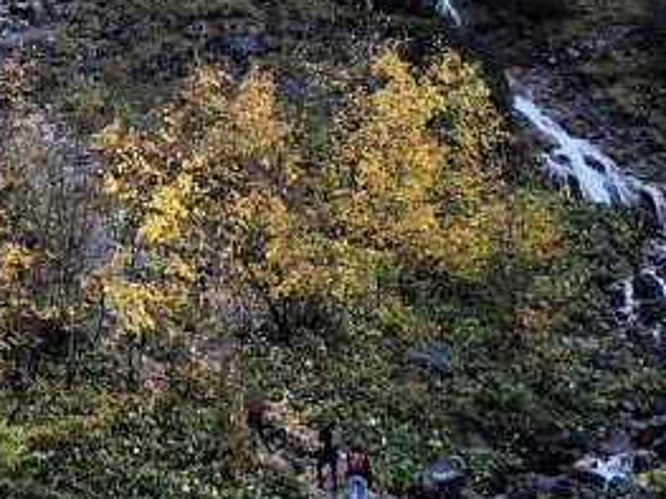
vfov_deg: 14.6
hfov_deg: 20.4
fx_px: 1846
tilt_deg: +26.2
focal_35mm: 96
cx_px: 213
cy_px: -174
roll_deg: -0.5
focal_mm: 3.99
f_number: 1.8
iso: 50
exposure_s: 1/120
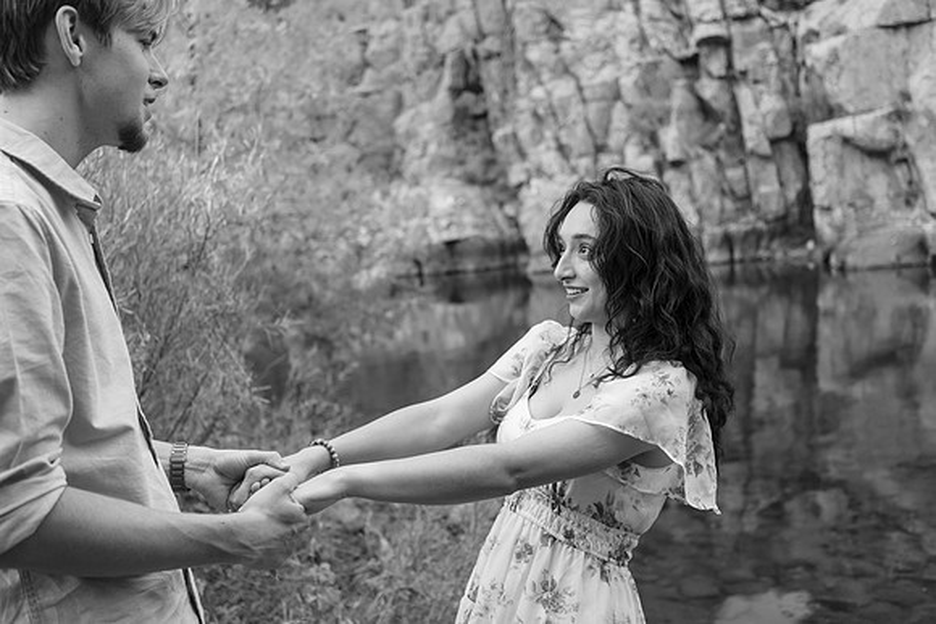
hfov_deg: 54.4
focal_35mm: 35
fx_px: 910
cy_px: 312
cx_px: 468
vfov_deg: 37.9
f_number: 3.2
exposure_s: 1/250
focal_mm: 35
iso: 800
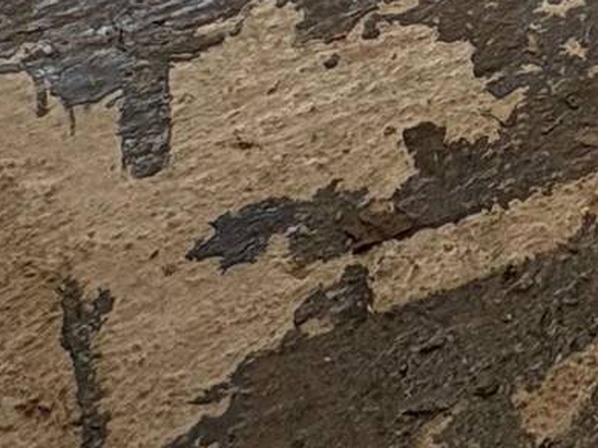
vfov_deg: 11.4
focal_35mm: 92
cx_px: 799
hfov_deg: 19.5
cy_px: -804
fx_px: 1588
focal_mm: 2.22
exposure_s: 1/352
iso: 50
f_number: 2.2
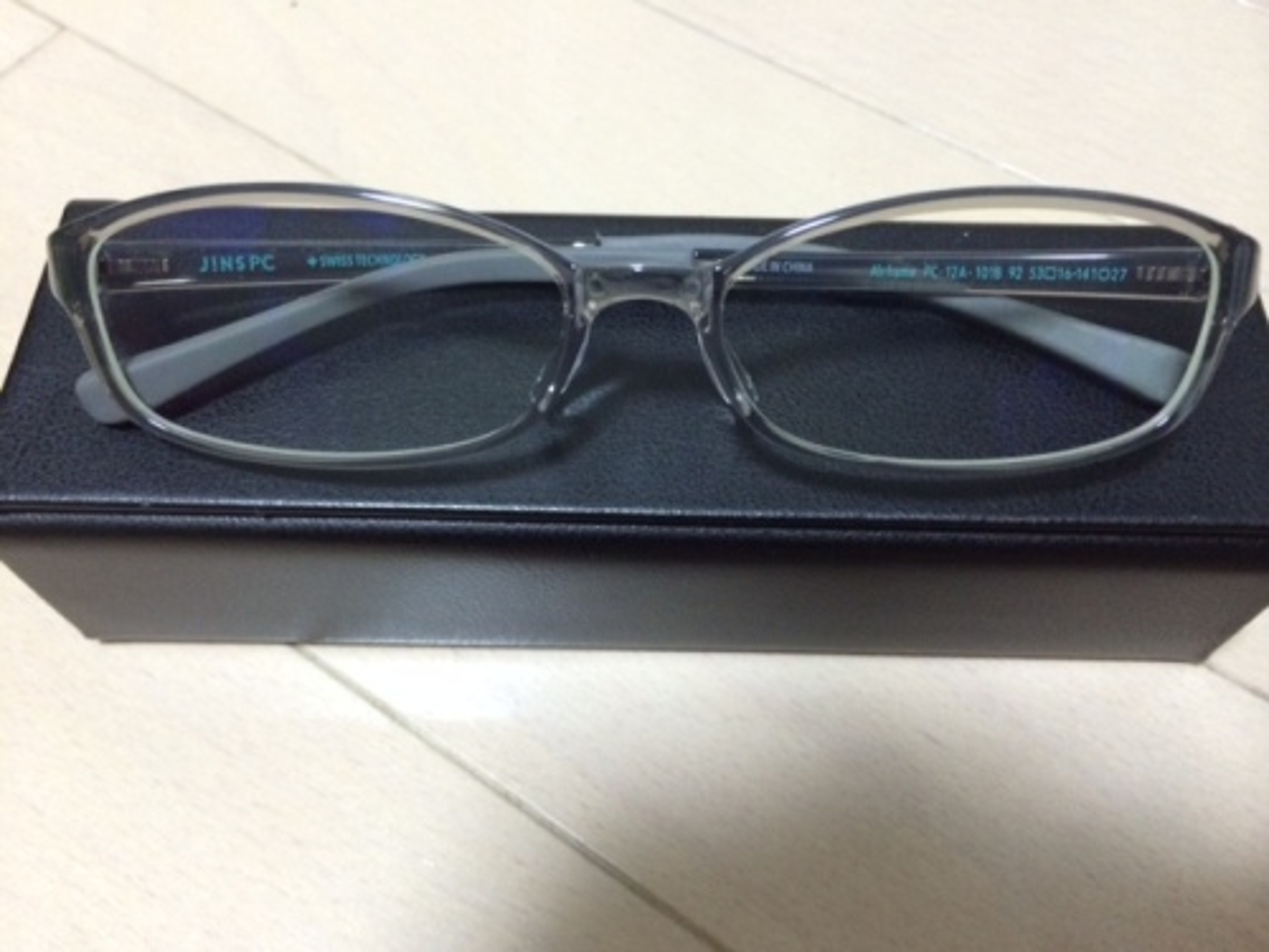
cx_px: 634
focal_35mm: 30
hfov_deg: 60.0
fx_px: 1100
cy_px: 476
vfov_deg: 46.8
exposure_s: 1/24
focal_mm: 4.12
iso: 320
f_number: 2.2
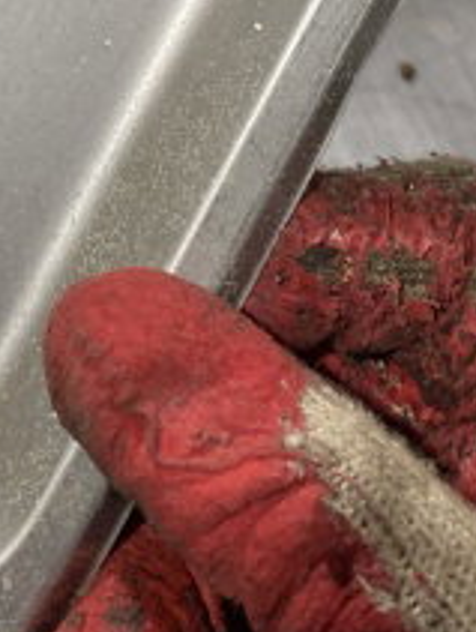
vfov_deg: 17.8
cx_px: -219
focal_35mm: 100
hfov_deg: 14.0
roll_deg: +2.3
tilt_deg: -39.1
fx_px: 1828
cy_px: -271
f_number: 1.8
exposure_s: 1/103
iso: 125
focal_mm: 4.25
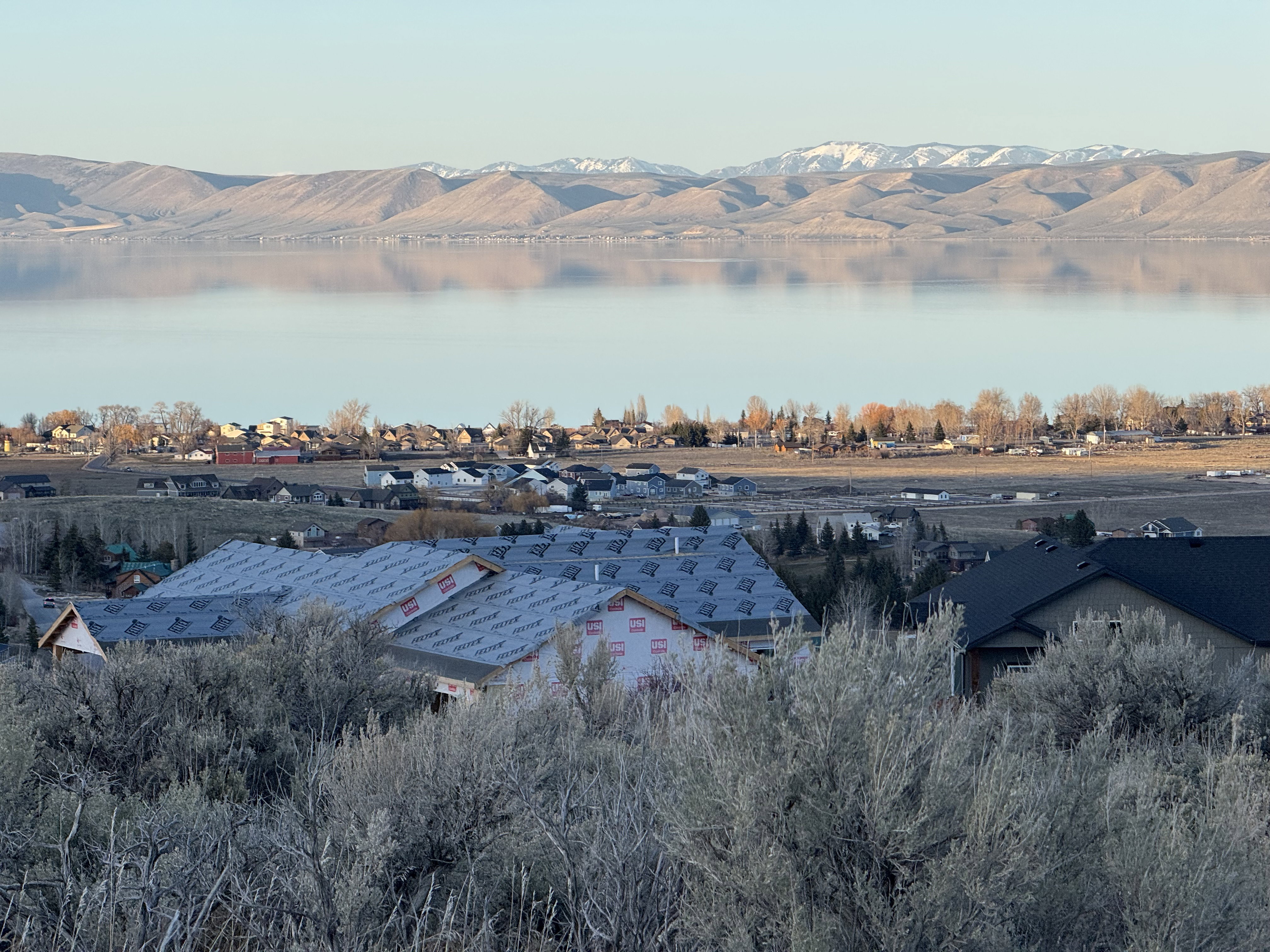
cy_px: 476
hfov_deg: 16.4
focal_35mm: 120
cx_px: 635
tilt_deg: -2.6
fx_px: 4403
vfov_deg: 12.3
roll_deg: +1.7
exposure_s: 1/447
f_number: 2.8
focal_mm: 15.66
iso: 50
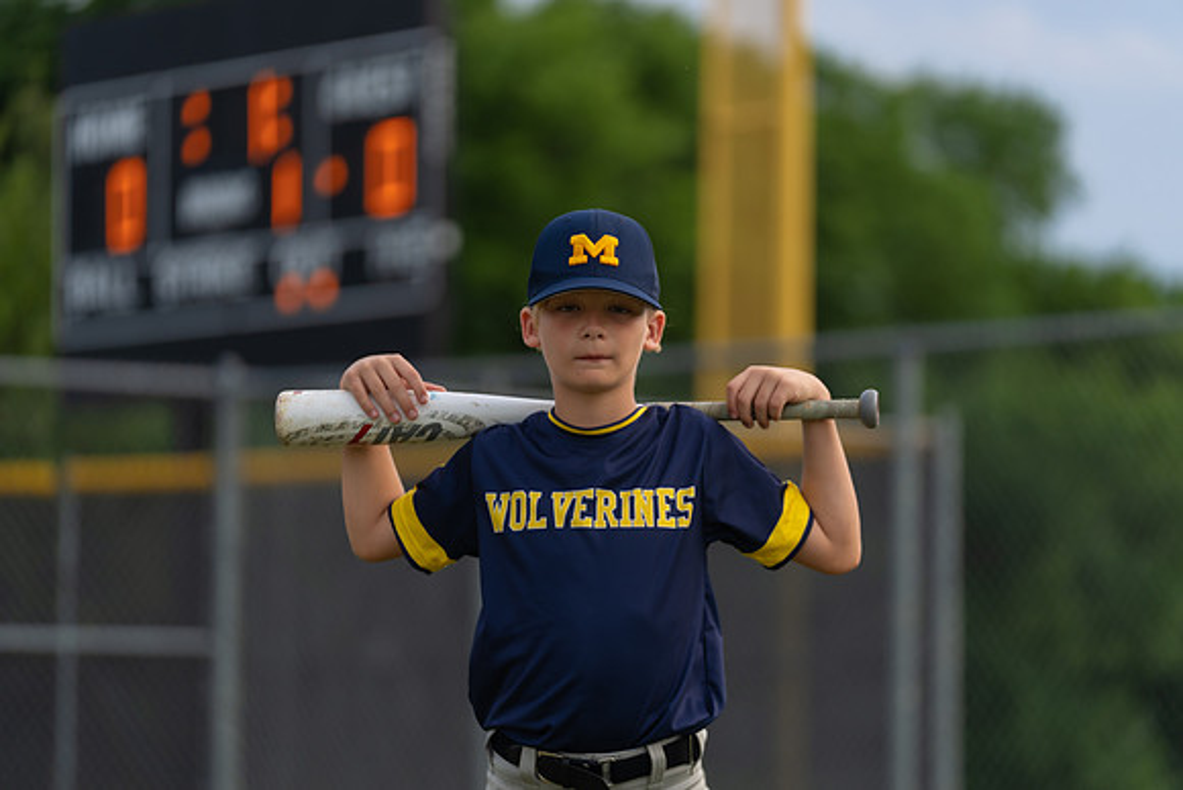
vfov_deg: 8.8
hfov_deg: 13.2
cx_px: 592
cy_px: 395
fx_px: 5127
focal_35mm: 156
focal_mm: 156
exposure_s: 1/320
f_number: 2.8
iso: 160
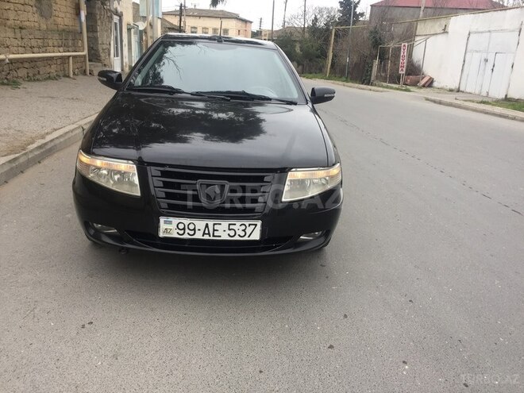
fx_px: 439
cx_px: 262
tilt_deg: -19.1
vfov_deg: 48.2
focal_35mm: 29
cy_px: 196
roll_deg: -5.0
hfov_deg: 61.7
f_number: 2.2
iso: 32
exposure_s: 1/100
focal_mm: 4.15
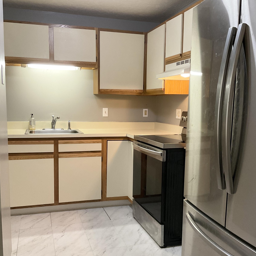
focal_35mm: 35
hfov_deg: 47.2
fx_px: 293
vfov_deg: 47.1
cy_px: 144
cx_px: 128
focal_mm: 3
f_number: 1.8
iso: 160
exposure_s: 1/60
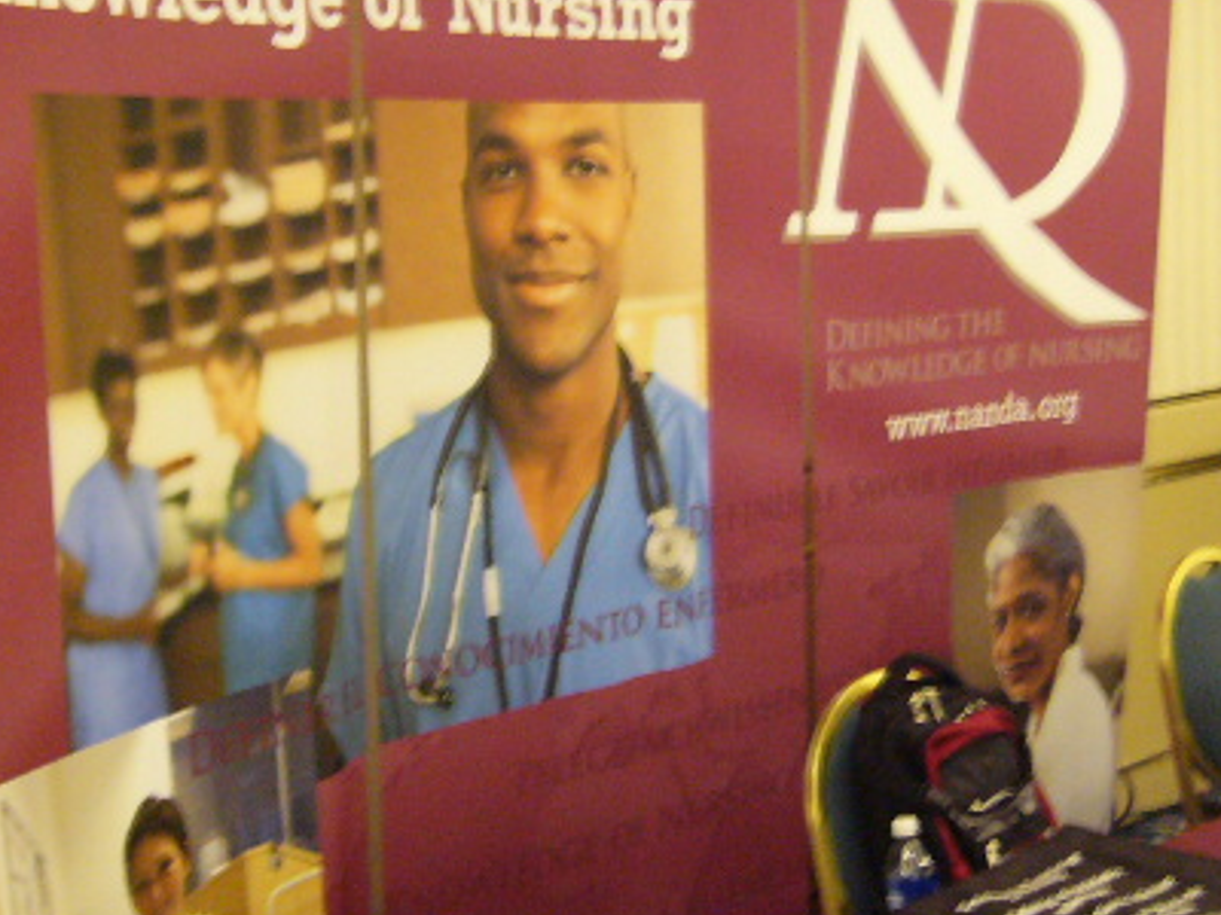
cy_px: 348
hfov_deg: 34.3
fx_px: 1975
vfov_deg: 26.0
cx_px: 574
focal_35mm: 56
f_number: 2.8
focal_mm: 5.8
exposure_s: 1/8
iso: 400
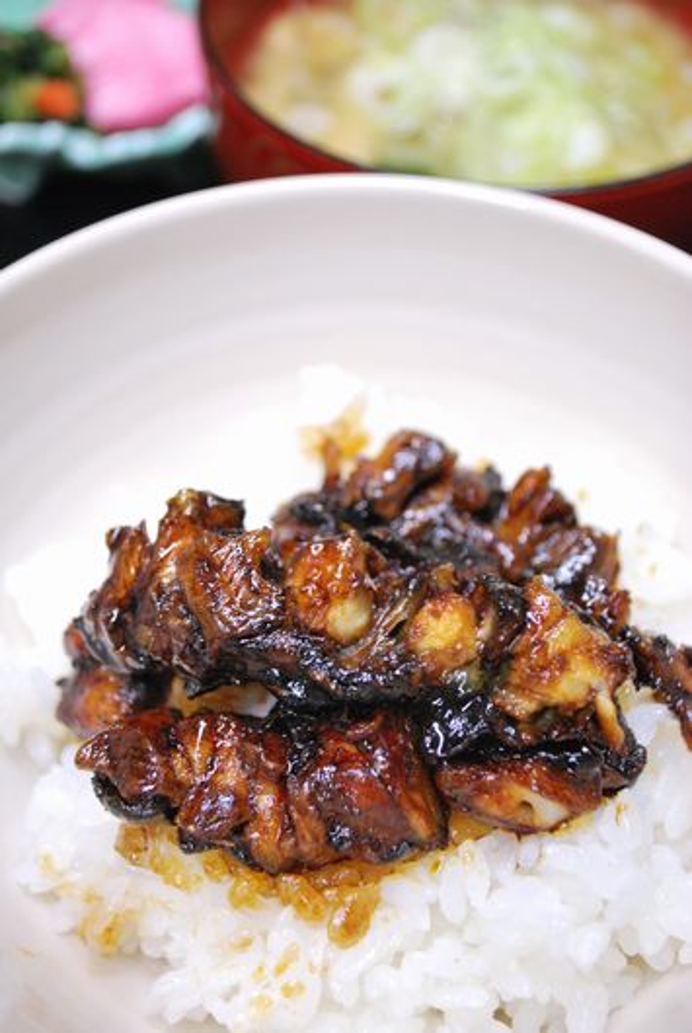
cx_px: 346
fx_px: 1509
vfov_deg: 37.8
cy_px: 516
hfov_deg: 25.8
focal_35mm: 52
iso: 800
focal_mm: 35
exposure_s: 1/15
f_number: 5.3
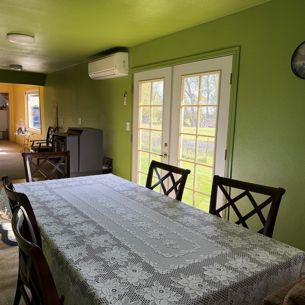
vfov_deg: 55.6
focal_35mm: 29
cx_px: 130
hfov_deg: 55.4
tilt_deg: -8.3
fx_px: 289
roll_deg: -1.3
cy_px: 153
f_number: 1.78
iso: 80
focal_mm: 6.76
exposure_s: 1/173
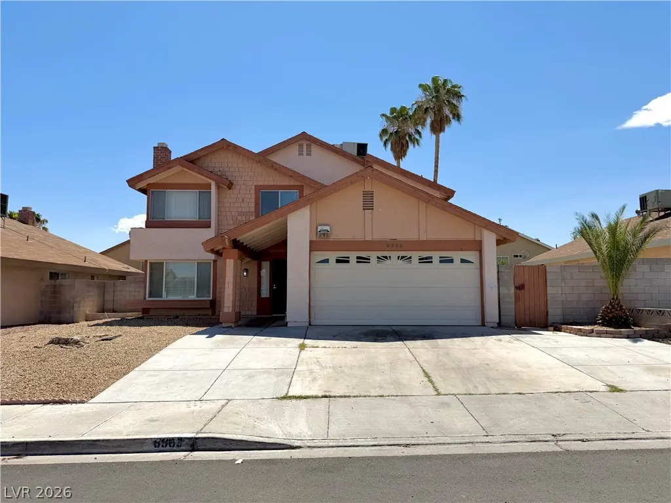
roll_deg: +1.0
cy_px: 252
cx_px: 336
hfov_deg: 71.6
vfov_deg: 56.8
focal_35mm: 24
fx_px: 465
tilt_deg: +4.1
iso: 80
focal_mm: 6.76
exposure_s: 1/9091
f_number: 1.78
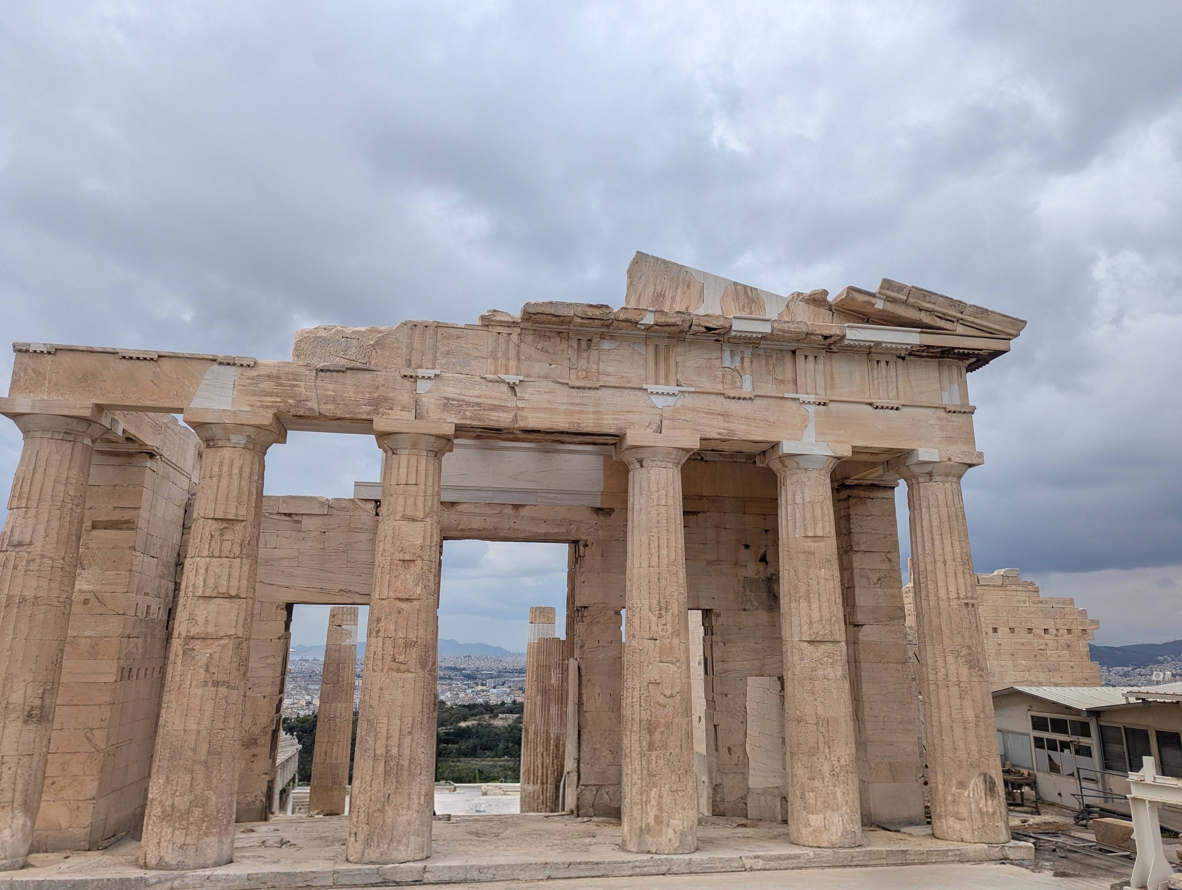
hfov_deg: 71.5
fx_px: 821
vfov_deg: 56.9
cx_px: 591
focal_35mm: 24
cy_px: 445
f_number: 1.85
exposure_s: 1/2976
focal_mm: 6.81
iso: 49
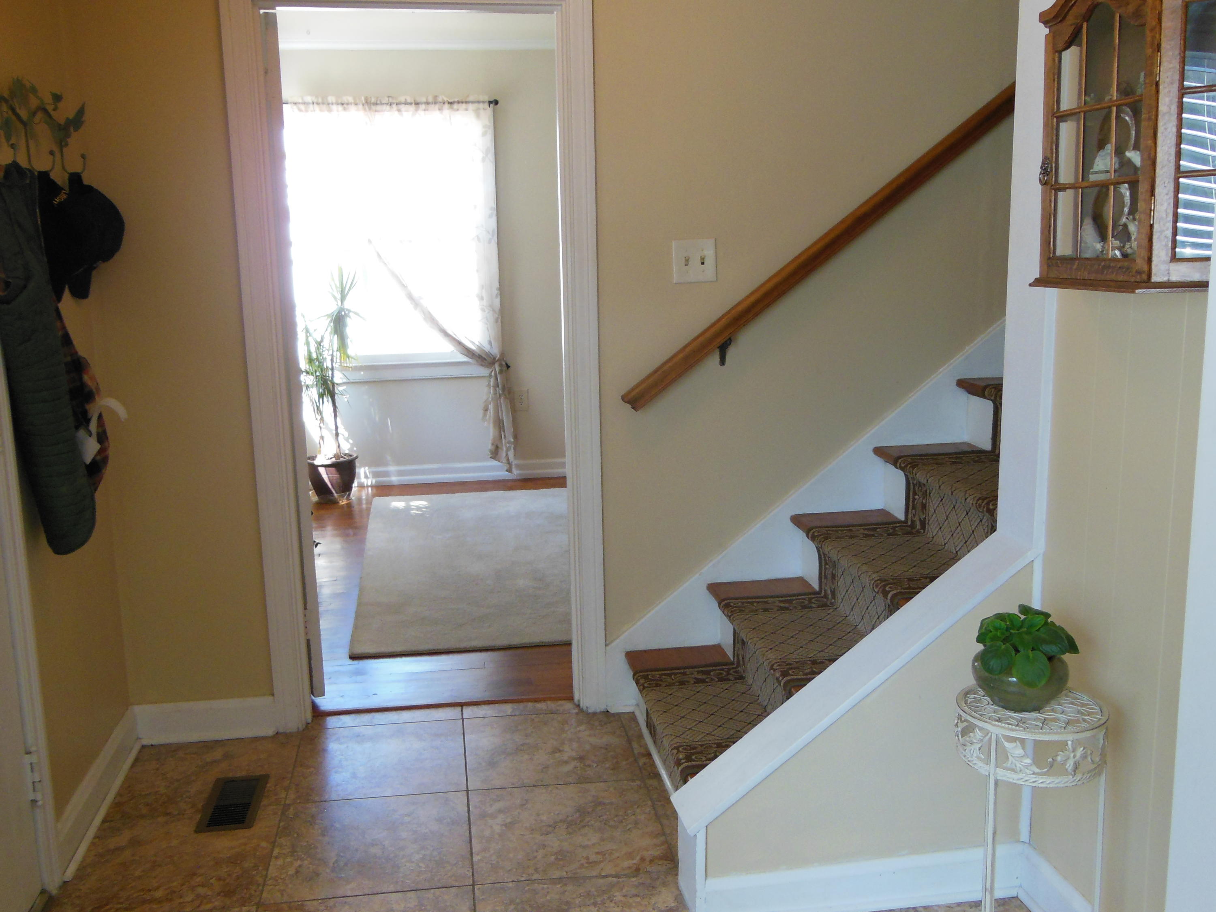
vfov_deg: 41.8
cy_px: 456
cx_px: 608
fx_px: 1194
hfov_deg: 54.0
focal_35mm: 34
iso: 400
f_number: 3.9
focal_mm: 6
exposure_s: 1/80
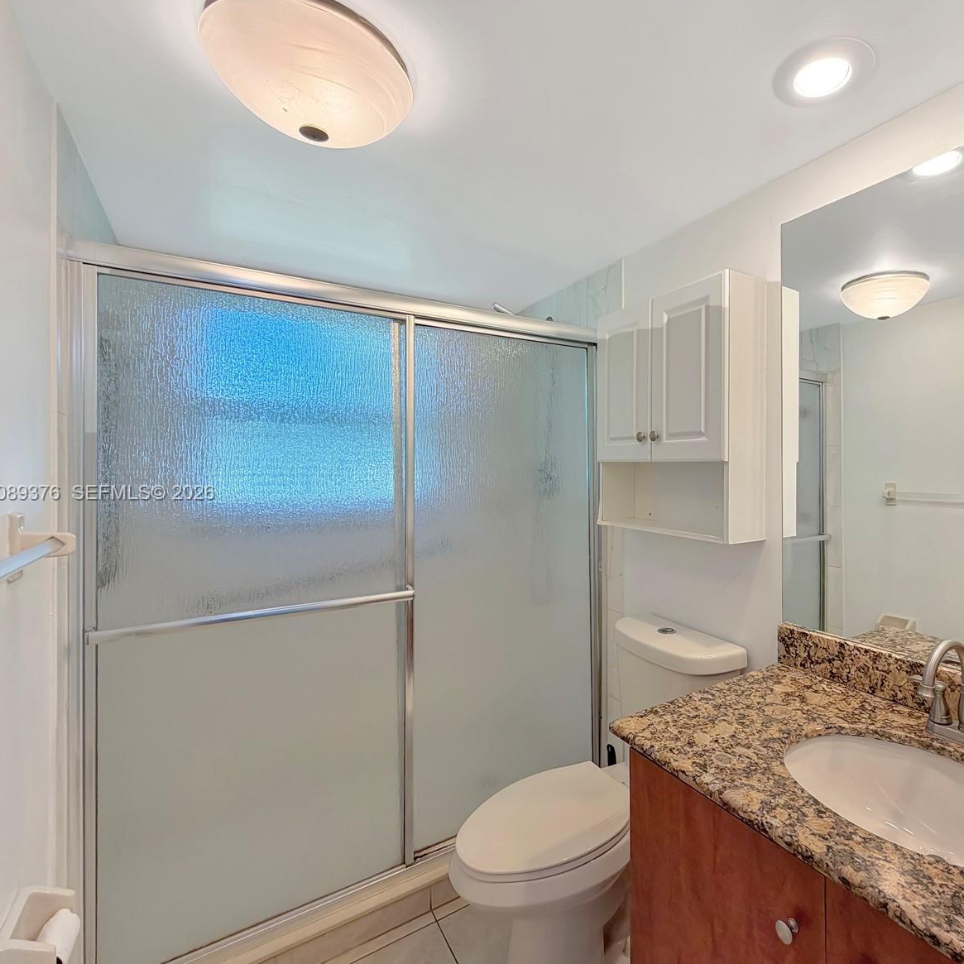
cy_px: 494
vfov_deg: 84.0
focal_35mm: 17
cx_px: 619
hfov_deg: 81.9
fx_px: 536
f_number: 2.2
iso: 80
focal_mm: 2.22
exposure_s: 1/120
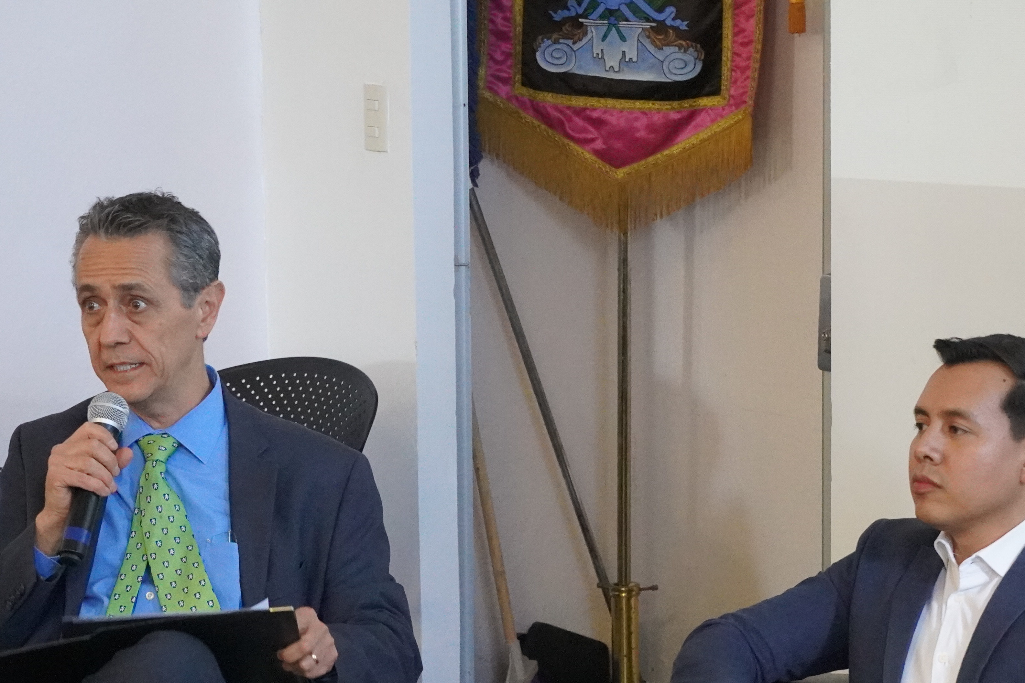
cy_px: 596
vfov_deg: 9.6
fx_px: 4043
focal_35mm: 142
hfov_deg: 14.4
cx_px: 588
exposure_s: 1/60
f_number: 5.6
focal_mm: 50
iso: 6400
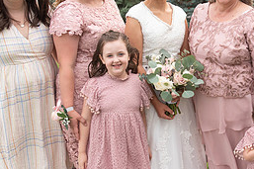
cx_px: 190
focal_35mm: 79
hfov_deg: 25.4
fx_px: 557
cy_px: 98
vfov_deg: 17.2
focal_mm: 35
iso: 500
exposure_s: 1/640
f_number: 4.5
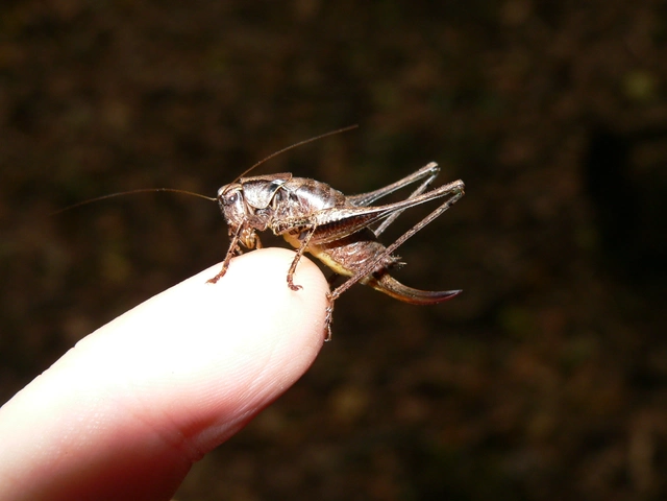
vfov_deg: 22.6
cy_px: 250
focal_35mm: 65
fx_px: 1252
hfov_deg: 29.8
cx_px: 334
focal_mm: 10.8
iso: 100
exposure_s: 1/60
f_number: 4
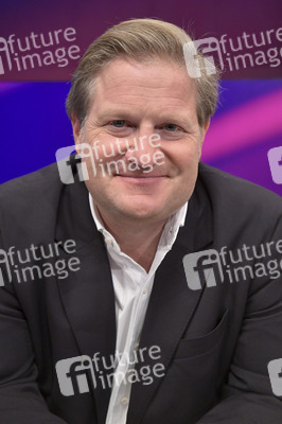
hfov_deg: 25.9
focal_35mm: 52
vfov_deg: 38.2
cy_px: 212
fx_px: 612
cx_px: 141
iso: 2500
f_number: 6.3
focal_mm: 52
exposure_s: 1/200
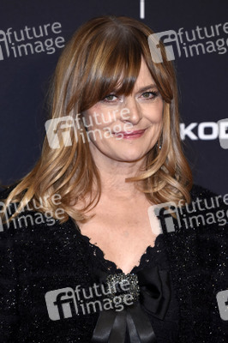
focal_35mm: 262
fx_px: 2498
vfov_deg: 7.9
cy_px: 172
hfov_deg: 5.2
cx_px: 114
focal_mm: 175
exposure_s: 1/640
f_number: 3.5
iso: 640
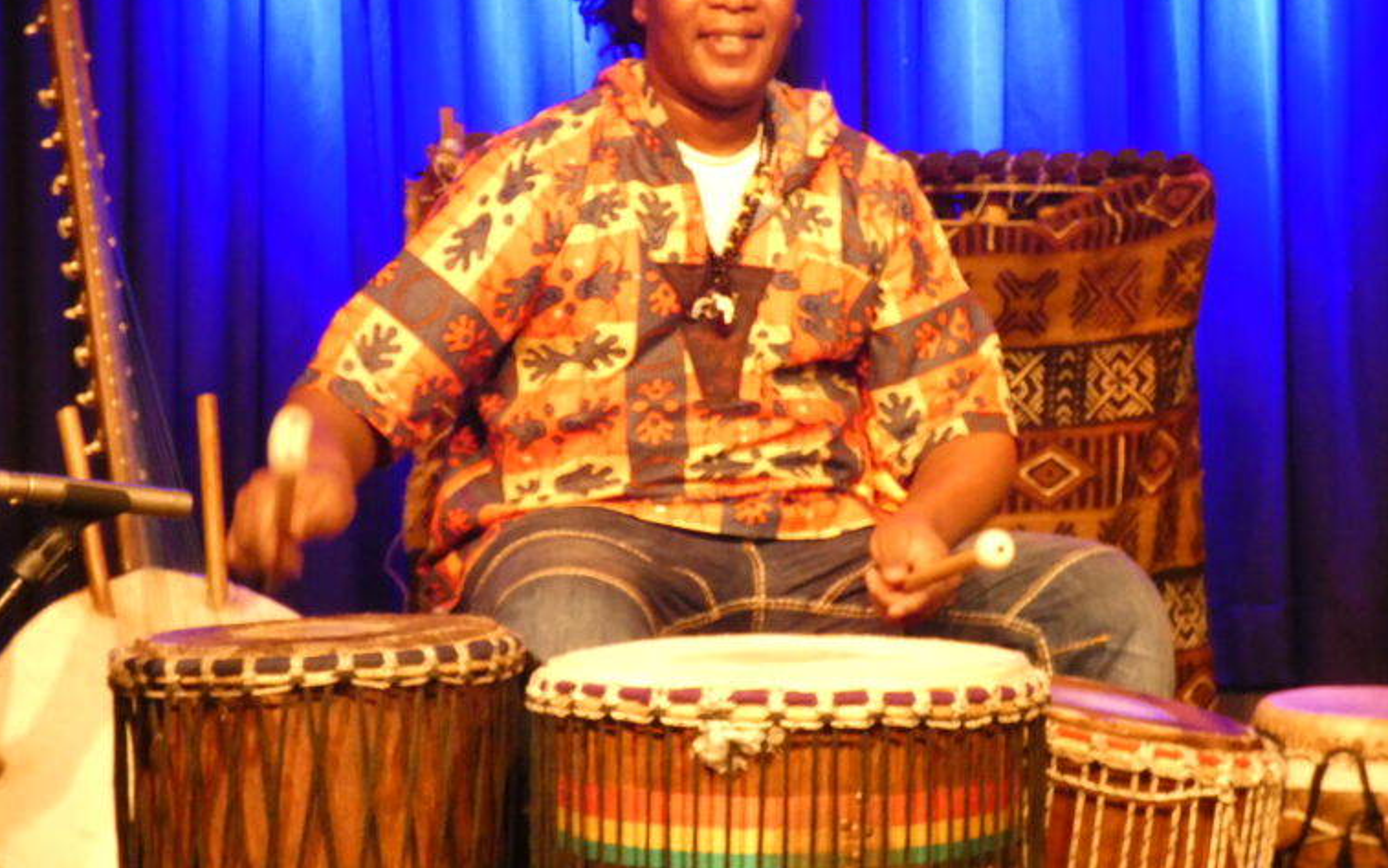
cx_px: 700
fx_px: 2686
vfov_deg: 18.3
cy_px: 354
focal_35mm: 71
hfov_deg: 29.0
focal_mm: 11.9
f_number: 4.2
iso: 1600
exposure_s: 1/20
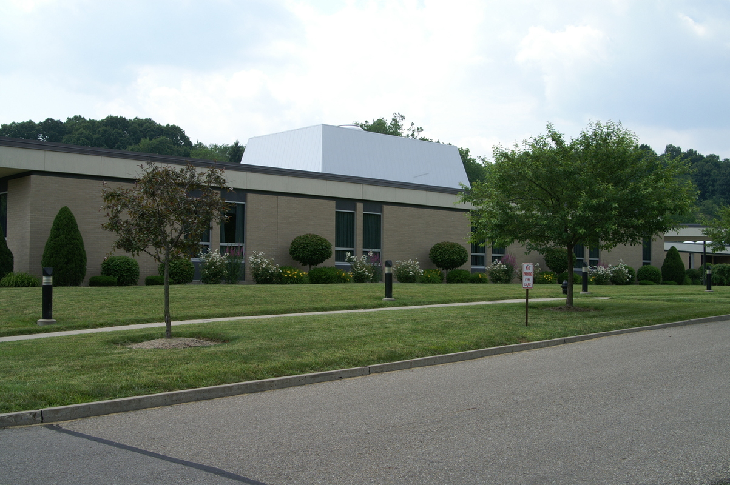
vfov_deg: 31.8
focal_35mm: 42
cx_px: 365
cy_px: 242
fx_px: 851
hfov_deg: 46.4
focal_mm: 28
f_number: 11
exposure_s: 1/100
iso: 100
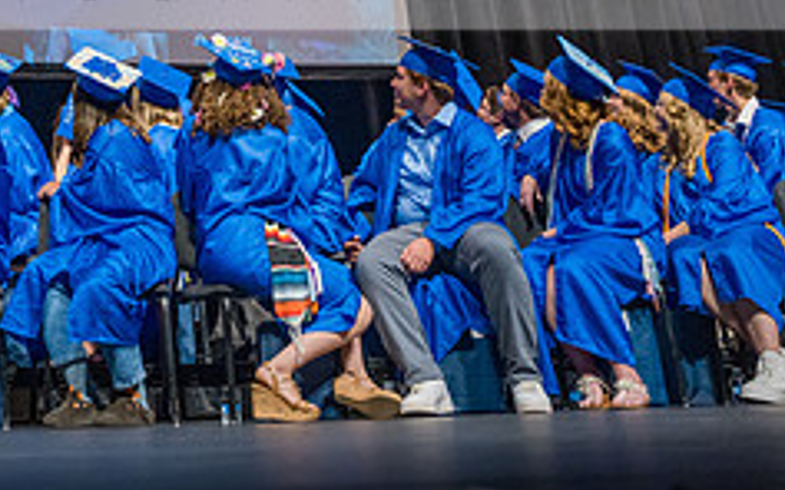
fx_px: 1283
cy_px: -131
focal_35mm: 60
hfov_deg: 31.1
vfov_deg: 20.0
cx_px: -30
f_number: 2.8
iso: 2500
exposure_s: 1/160
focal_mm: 24
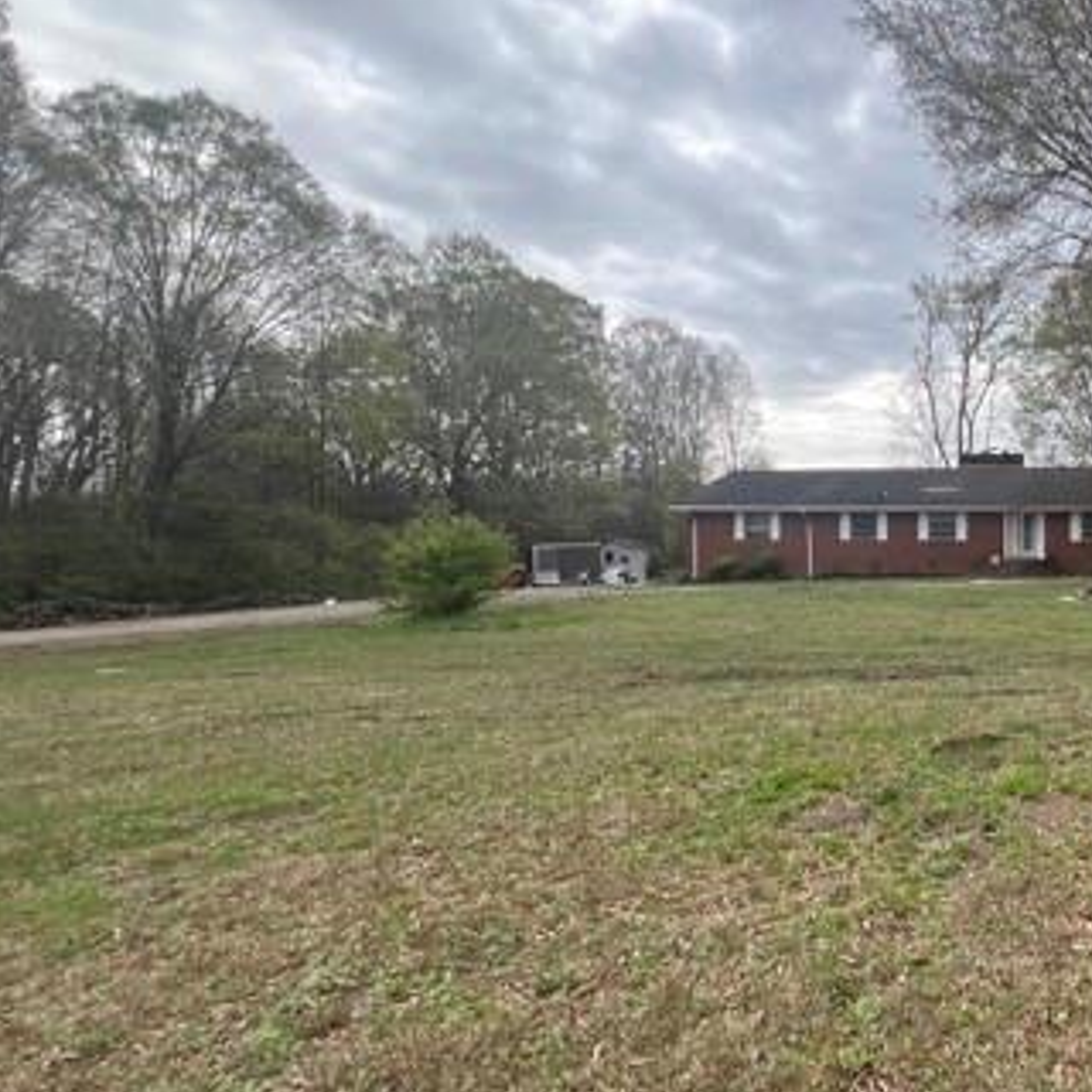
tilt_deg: +0.6
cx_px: 1024
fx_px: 821
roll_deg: +0.5
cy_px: 519
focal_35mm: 23
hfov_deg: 56.0
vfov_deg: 67.2
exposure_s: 1/995
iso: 32
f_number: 1.8
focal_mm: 1.57
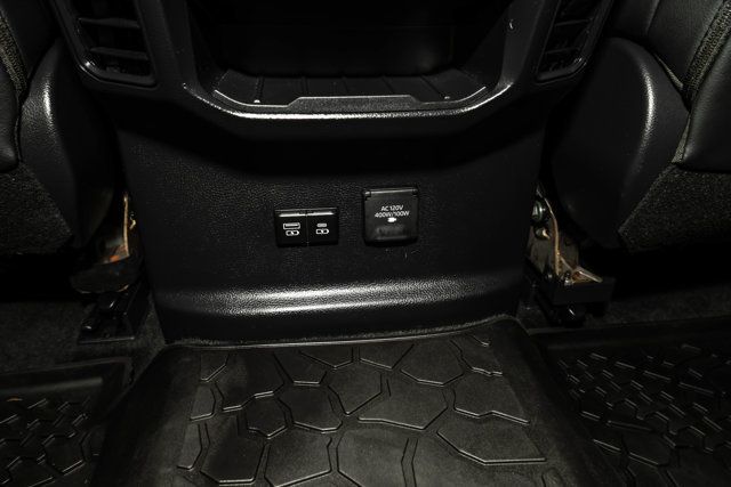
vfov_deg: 53.2
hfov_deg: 73.7
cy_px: 244
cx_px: 366
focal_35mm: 24
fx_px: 487
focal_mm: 24
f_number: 10
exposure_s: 1/200
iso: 800
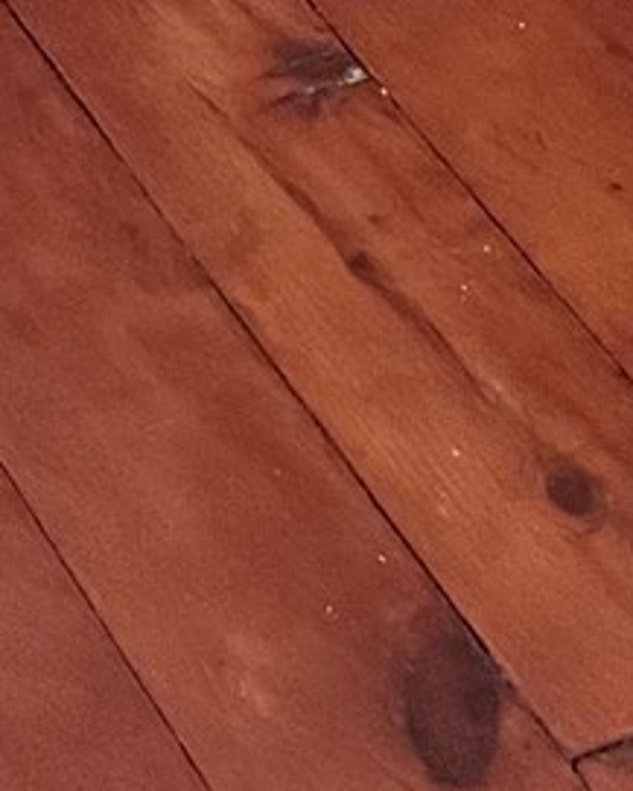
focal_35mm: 177
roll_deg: +4.3
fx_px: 4143
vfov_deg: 7.9
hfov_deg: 8.4
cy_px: -2145
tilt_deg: -11.6
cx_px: -519
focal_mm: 6.76
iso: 640
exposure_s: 1/60
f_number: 1.78
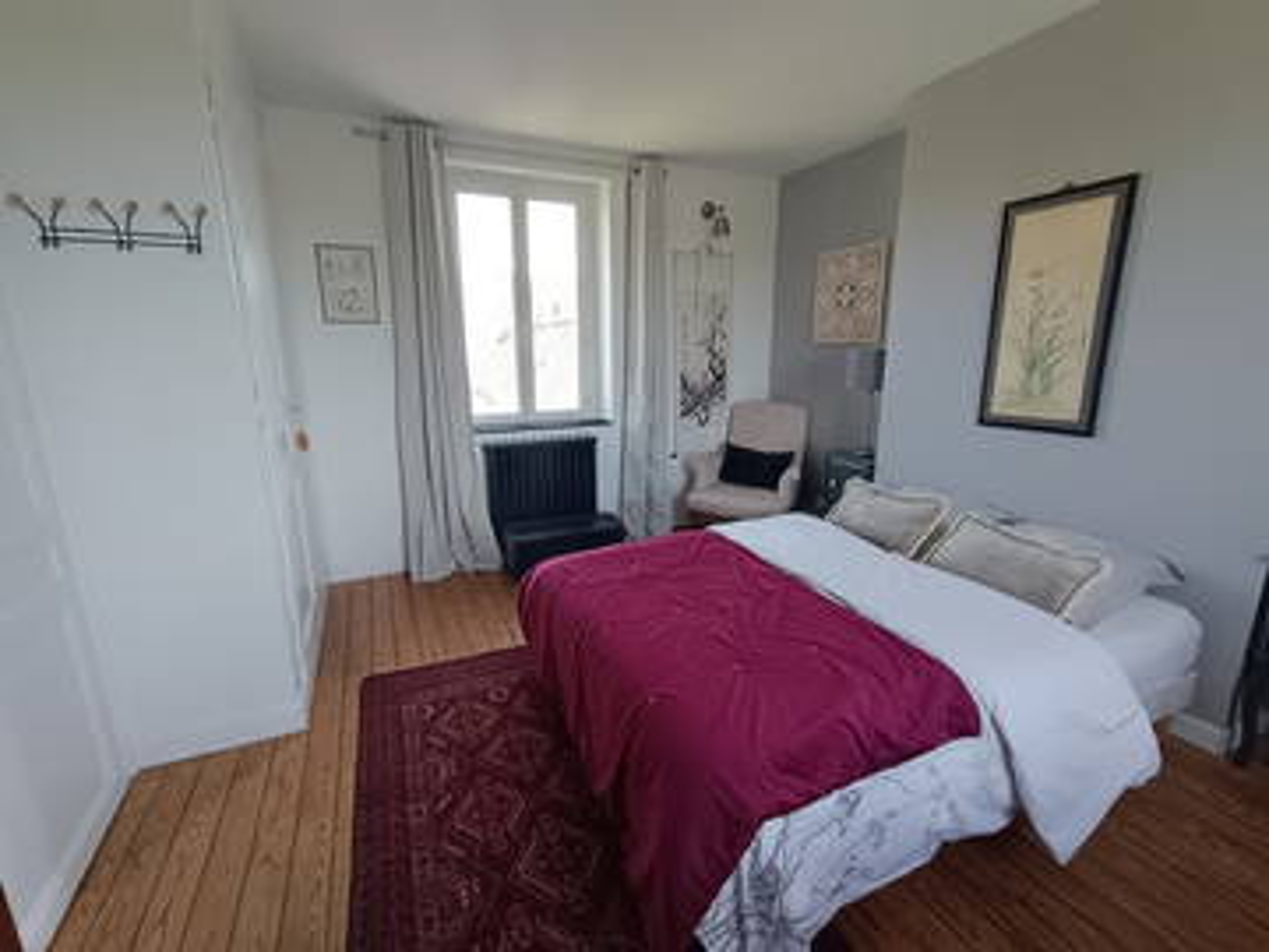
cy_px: 476
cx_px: 634
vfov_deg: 78.1
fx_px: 587
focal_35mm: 16
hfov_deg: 94.5
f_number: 2.2
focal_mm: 1.66
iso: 314
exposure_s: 1/100
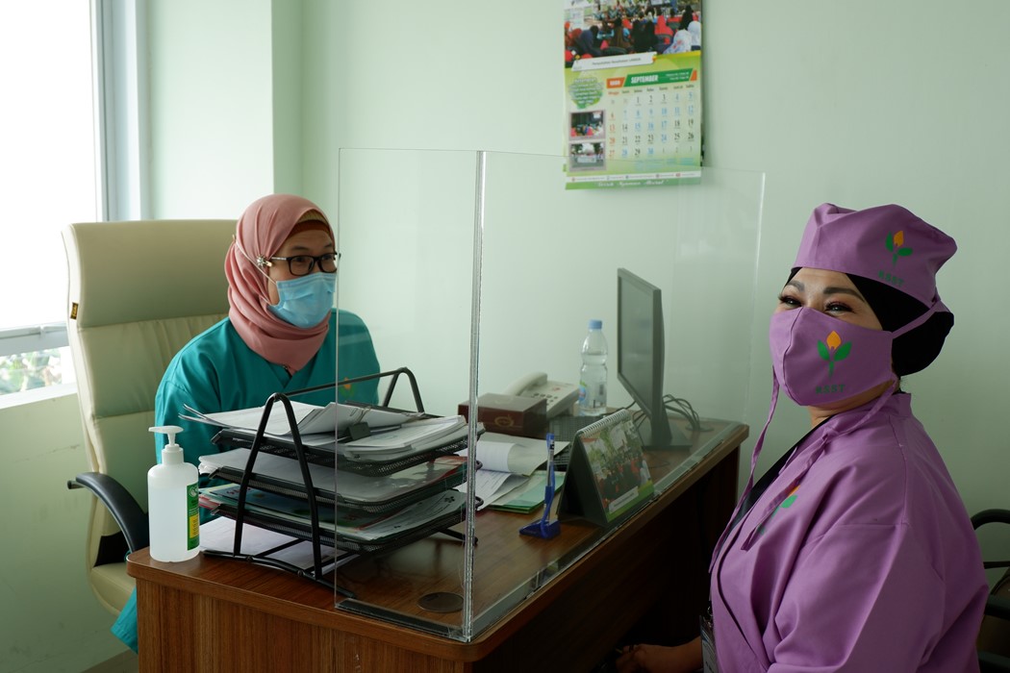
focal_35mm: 36
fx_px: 1010
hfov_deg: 53.1
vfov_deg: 36.9
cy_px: 336
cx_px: 505
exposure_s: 1/70
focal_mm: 24.3
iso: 200
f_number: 4.2
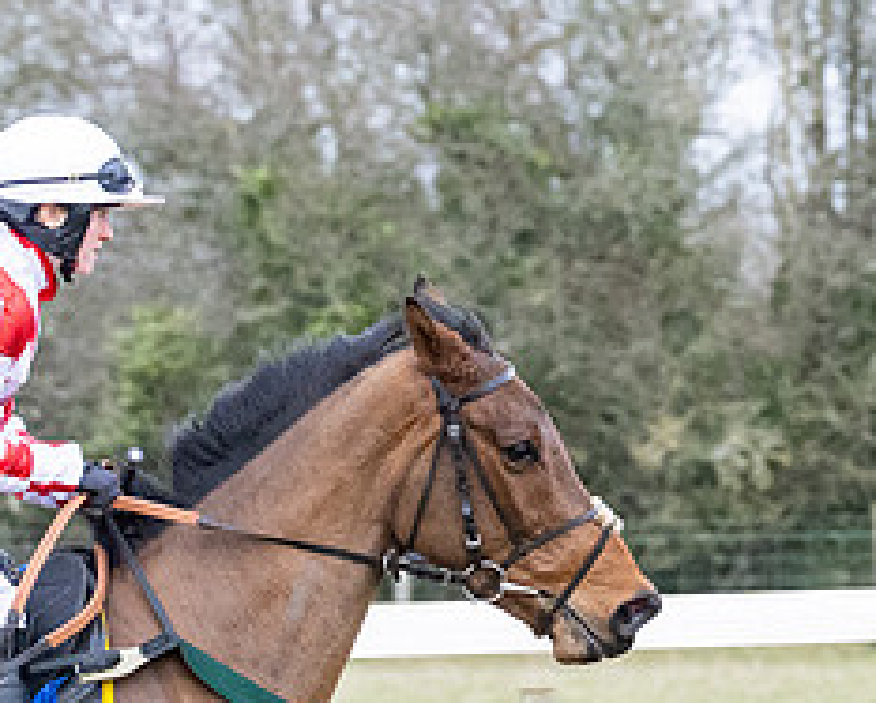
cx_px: 314
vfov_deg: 3.0
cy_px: 918
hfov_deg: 3.8
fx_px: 13343
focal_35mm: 514
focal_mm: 92
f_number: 4
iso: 1600
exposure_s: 1/800
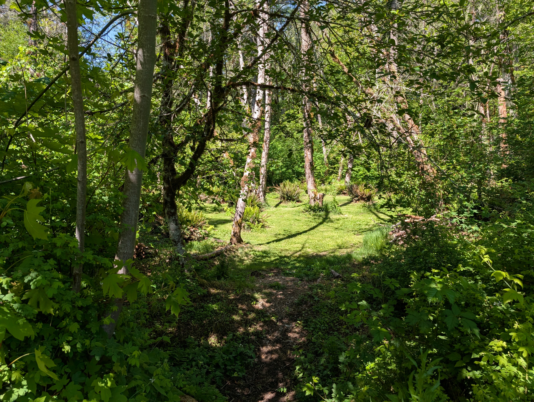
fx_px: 371
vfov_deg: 56.9
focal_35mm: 24
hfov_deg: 71.5
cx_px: 267
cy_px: 201
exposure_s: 1/328
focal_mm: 6.9
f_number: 1.68
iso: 21
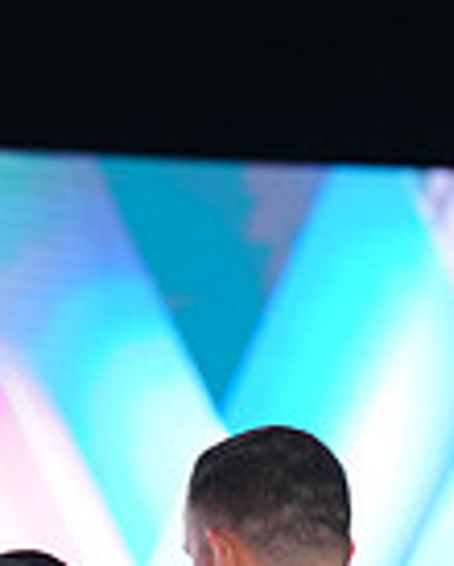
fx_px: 6703
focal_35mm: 400
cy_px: 1140
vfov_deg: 4.8
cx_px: 171
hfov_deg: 3.9
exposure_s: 1/400
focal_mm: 101
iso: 1000
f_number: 2.8
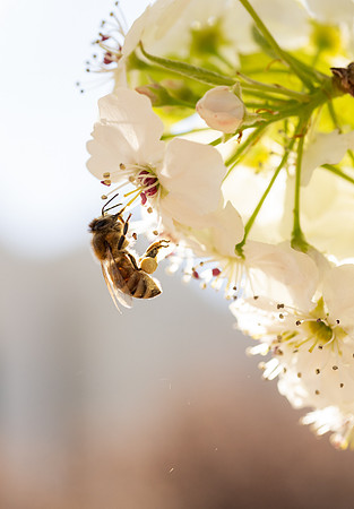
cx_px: 25
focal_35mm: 91
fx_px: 1304
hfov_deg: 15.3
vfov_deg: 22.1
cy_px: 261
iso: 500
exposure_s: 1/640
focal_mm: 60
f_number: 7.1
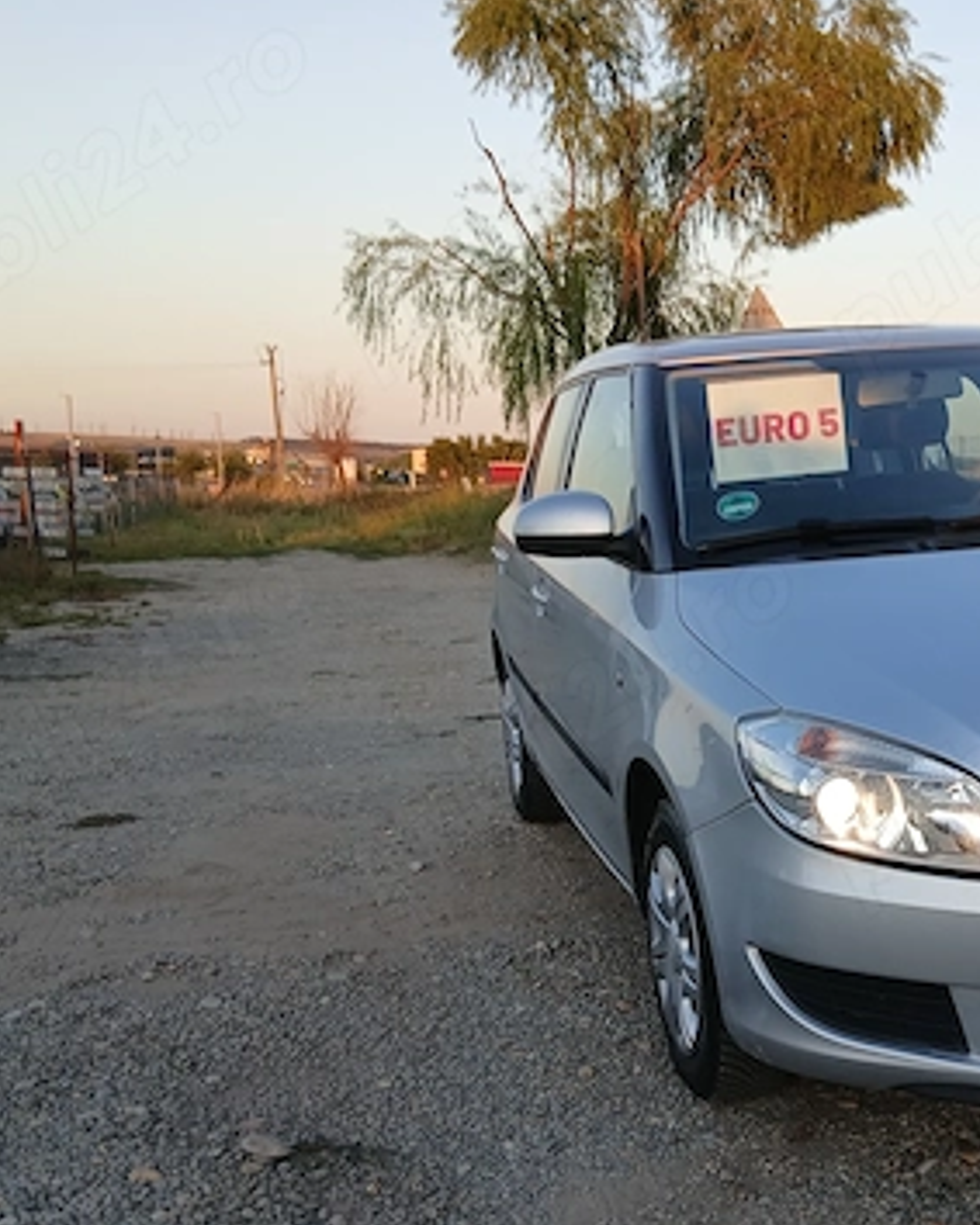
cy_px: 761
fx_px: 1560
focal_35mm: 43
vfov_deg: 42.6
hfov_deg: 33.7
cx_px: 810
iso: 32
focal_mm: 3.98
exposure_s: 1/100
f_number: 1.8
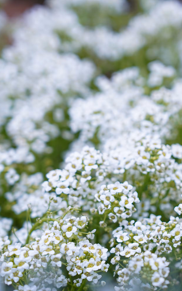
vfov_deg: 13.0
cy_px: 146
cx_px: 154
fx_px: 1278
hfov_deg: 8.1
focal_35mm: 161
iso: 1000
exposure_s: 1/500
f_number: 5.6
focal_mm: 105
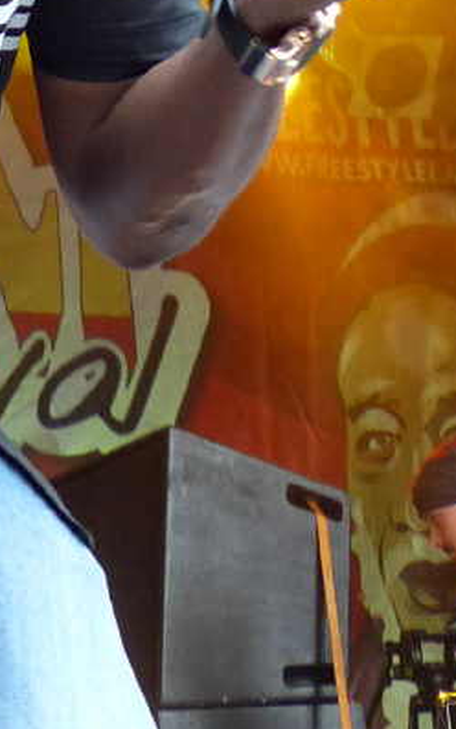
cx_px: -33
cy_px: -94
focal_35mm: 120
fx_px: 2387
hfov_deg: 10.8
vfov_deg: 16.8
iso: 250
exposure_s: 1/60
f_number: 2.8
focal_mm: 8.1
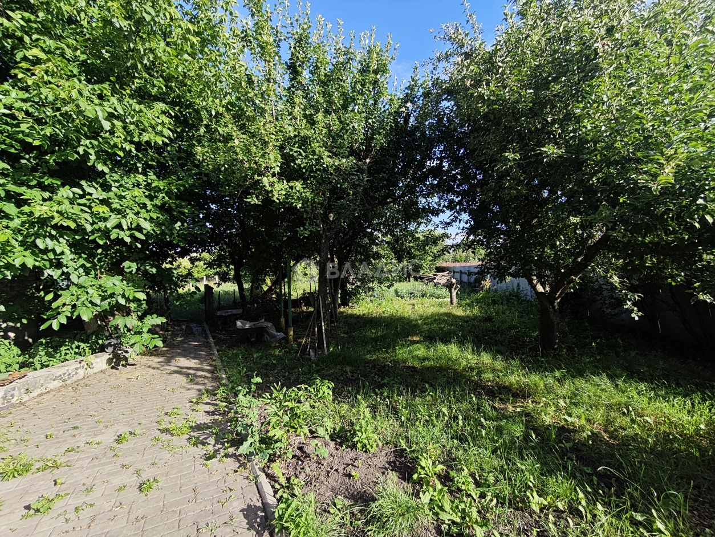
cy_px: 268
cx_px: 358
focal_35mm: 16
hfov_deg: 94.5
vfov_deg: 78.2
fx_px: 331
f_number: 2.2
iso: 50
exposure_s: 1/1073
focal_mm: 1.65
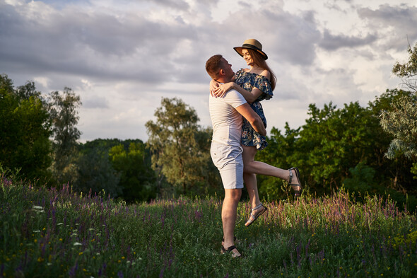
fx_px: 405
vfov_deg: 37.8
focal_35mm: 35
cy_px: 139
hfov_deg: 54.4
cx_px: 208
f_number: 1.8
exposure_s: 1/3200
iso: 200
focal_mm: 35
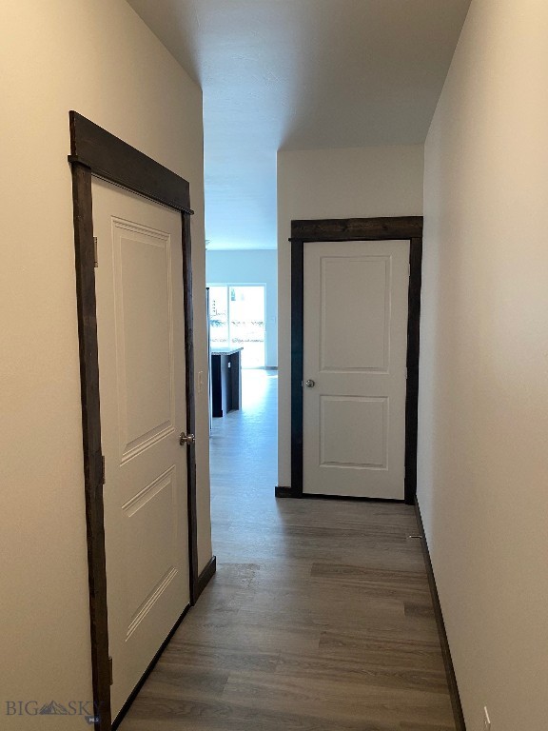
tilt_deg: -5.8
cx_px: 274
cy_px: 366
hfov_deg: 53.1
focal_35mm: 26
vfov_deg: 67.3
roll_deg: -0.2
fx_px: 549
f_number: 1.8
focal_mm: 4.25
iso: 100
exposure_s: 1/60
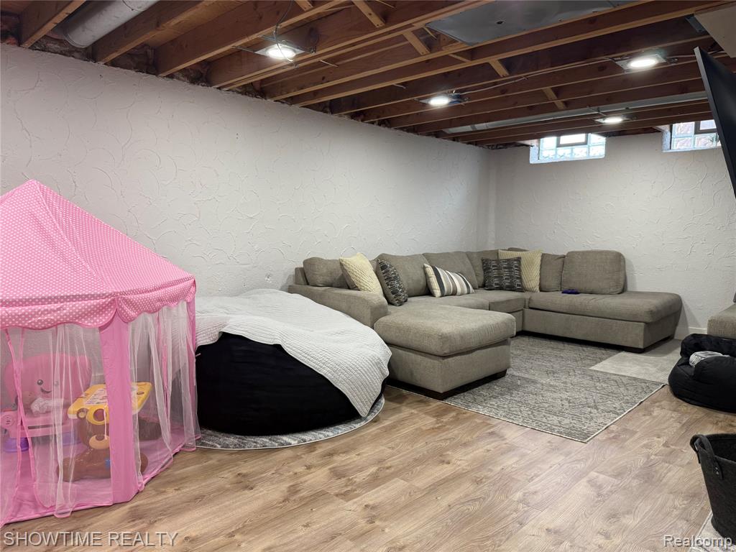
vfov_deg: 56.8
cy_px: 276
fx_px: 510
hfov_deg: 71.6
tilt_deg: -3.8
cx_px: 368
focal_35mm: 24
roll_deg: -0.1
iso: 160
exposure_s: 1/60
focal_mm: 6.76
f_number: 1.78
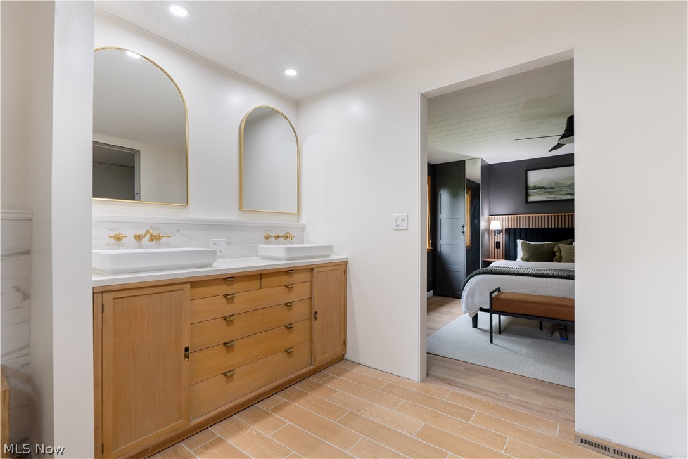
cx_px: 344
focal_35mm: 16
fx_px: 306
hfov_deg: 96.7
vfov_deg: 73.7
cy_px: 230
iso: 400
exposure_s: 1/8
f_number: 4
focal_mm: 16
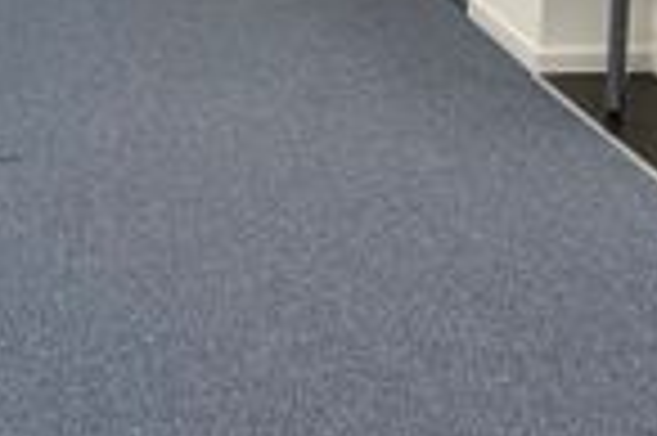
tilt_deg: -7.9
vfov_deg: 17.0
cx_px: 238
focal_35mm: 74
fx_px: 1349
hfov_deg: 27.3
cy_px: -166
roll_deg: -1.6
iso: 80
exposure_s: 1/100
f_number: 1.6
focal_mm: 5.1
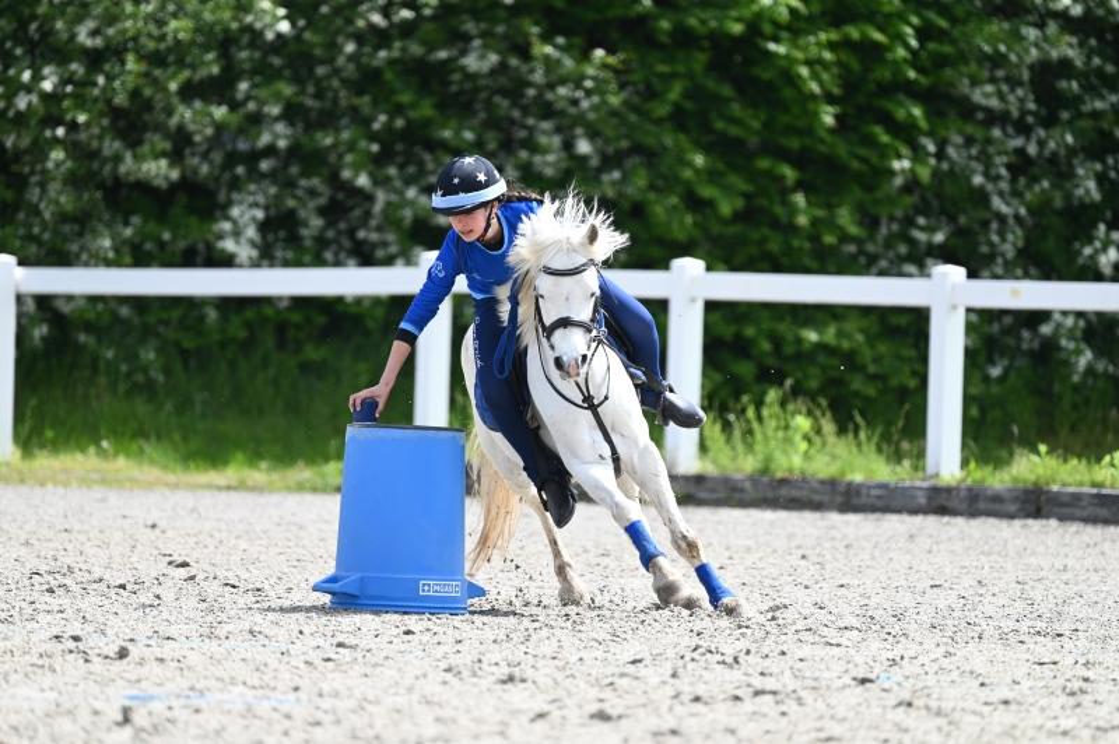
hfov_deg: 5.2
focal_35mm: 400
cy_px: 372
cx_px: 560
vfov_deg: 3.4
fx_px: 12423
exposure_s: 1/1250
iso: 500
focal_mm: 400
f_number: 5.6
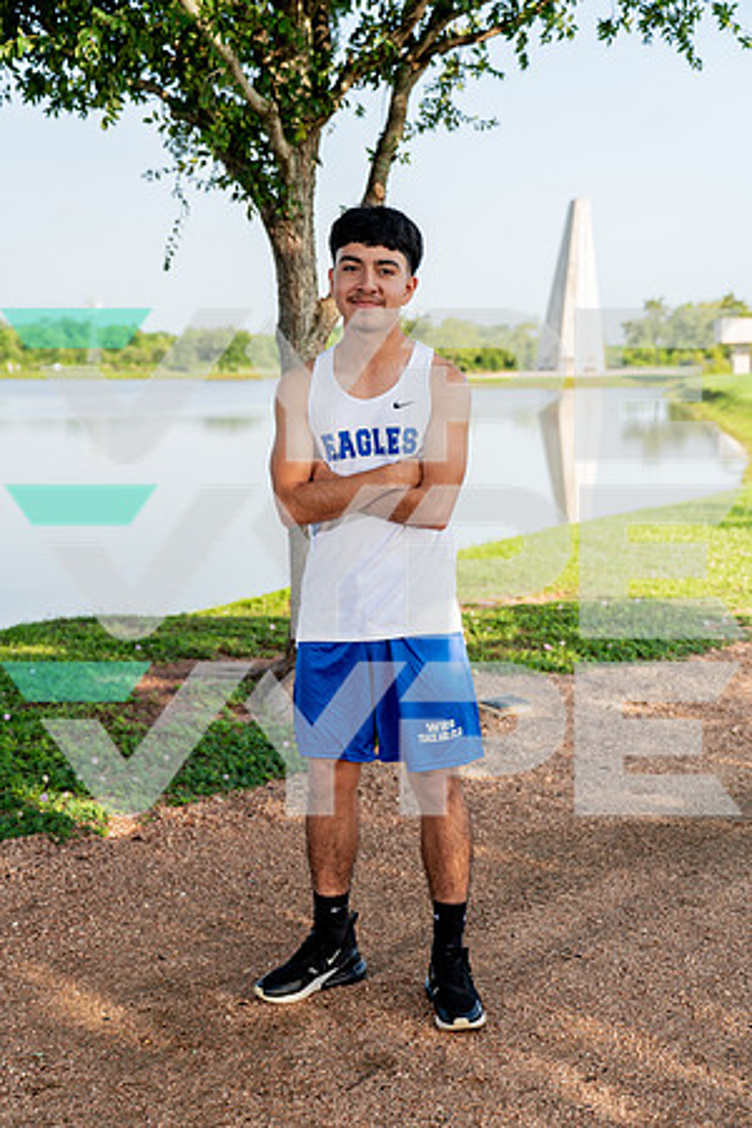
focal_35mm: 53
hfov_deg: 25.5
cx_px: 376
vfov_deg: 37.5
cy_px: 564
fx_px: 1661
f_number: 4
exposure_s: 1/250
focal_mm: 53
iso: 100
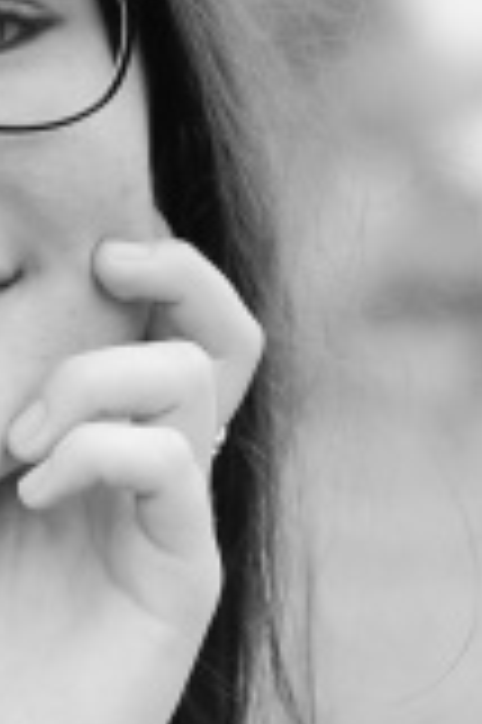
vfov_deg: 10.8
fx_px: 3743
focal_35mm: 186
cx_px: 110
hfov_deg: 7.4
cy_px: 953
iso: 200
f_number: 2.8
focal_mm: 50
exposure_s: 1/200
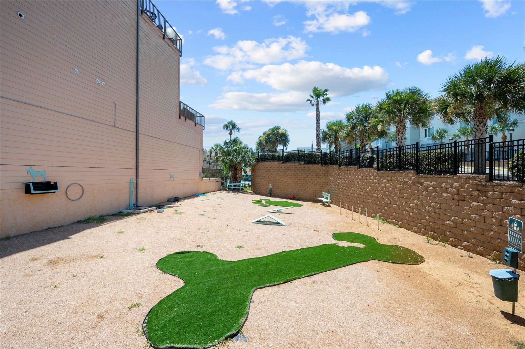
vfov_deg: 81.1
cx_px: 262
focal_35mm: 14
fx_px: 204
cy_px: 174
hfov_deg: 104.3
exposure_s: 1/1250
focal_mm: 14
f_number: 8
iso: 400
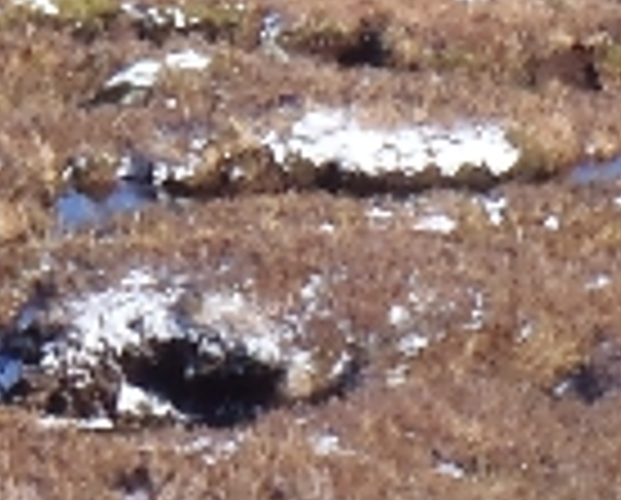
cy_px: -392
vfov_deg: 2.0
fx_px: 14200
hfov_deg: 2.5
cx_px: -454
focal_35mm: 771
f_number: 5.1
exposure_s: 1/200
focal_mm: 18.2
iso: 80
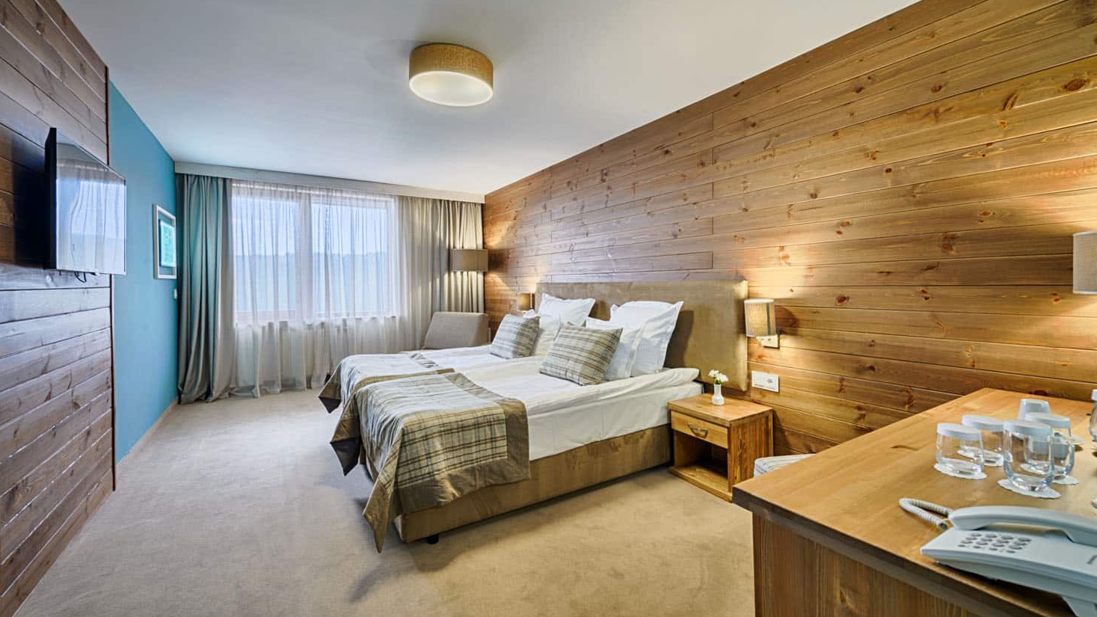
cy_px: 289
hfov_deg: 103.0
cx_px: 557
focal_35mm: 15
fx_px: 436
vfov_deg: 70.4
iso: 200
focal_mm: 14
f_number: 11
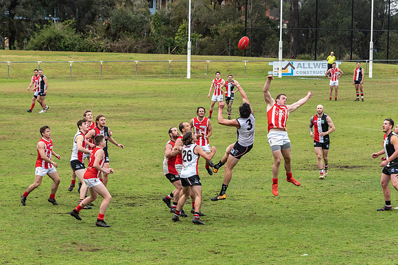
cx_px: 184
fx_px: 2065
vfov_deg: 7.4
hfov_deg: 11.0
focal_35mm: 187
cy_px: 124
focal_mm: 116
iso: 800
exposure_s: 1/1600
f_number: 6.3
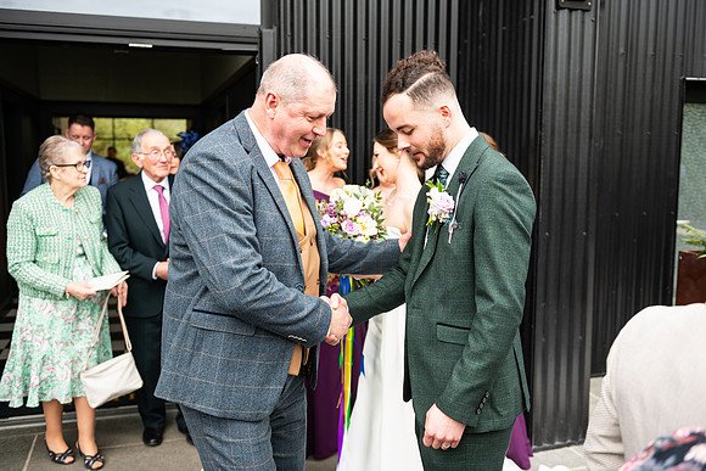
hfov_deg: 54.4
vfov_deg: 37.9
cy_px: 236
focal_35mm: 35
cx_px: 353
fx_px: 687
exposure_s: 1/200
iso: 160
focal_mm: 35
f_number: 3.5
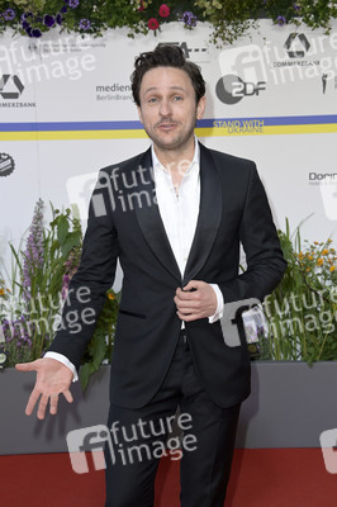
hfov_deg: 21.9
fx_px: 872
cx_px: 168
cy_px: 254
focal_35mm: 62
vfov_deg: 32.4
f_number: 6.3
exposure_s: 1/200
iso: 640
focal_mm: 62
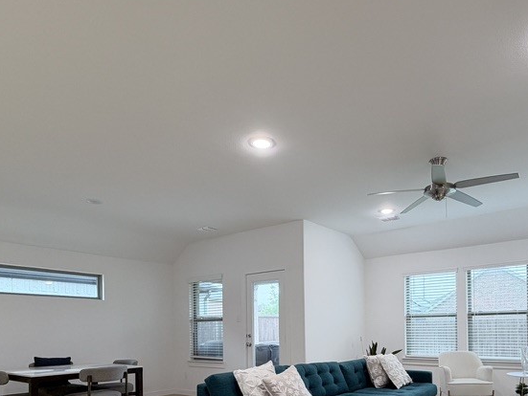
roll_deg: +0.9
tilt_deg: +0.9
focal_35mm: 26
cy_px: 326
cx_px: 327
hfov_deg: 66.4
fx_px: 397
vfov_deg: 49.5
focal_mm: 2.22
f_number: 2.2
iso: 200
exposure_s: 1/60
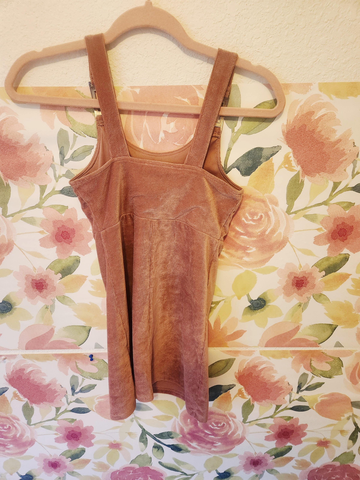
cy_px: 240
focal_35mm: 23
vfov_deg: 73.9
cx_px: 180
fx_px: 319
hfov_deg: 58.9
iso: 640
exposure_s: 1/60.2
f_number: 1.8
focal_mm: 5.4
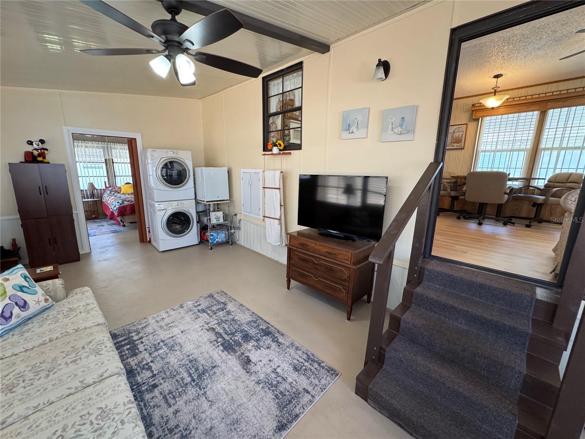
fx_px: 237
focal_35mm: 14
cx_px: 292
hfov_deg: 102.1
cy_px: 220
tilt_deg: -12.7
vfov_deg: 85.7
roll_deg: -0.3
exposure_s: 1/120
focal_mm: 2.22
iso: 320
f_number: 2.2
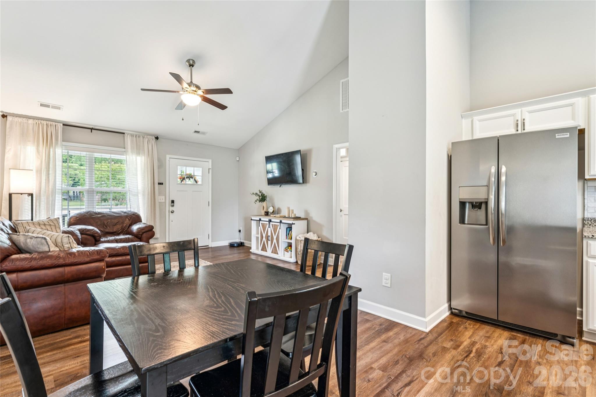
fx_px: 278
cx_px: 298
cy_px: 198
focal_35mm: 17
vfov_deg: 71.1
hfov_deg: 94.0
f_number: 11
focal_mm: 16.8
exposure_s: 1.3
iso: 100
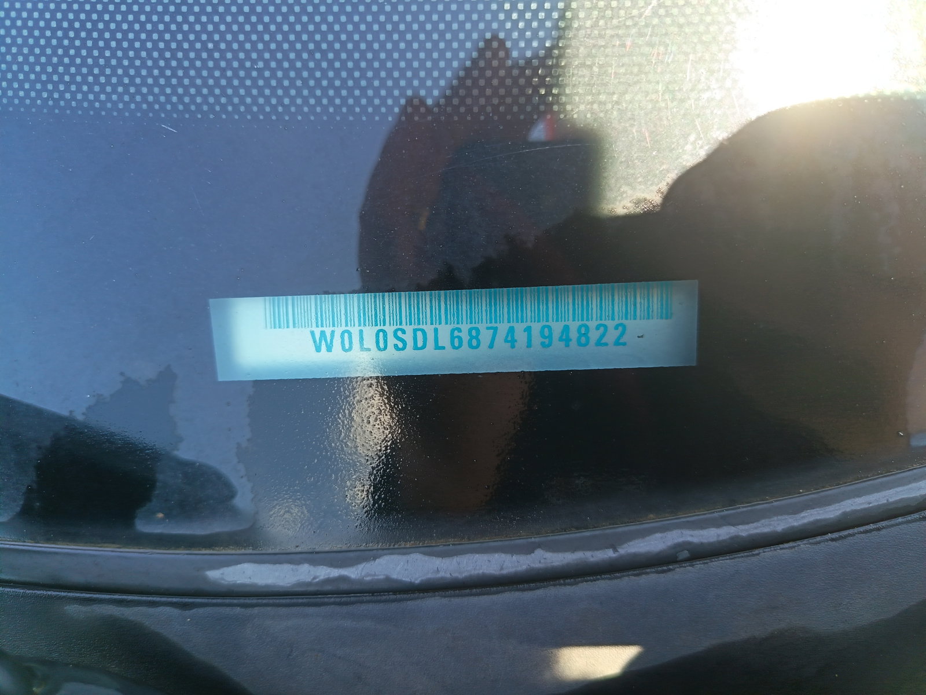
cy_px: 348
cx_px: 463
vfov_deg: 56.8
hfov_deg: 71.6
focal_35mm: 24
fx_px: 642
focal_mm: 5.25
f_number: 1.75
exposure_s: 1/100
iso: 195
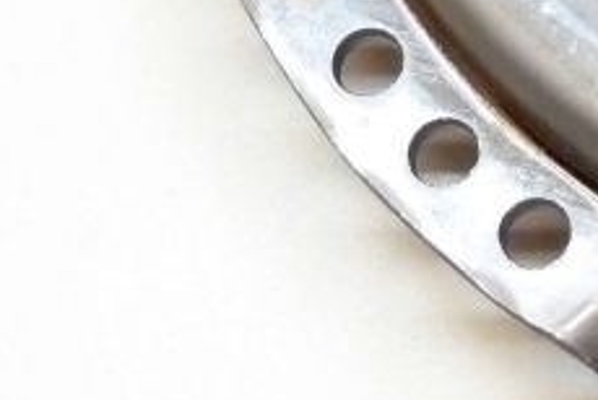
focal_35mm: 219
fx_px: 3642
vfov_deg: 6.2
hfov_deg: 9.0
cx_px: 1083
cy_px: -317
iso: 400
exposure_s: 1/25
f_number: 3.8
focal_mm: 8.5
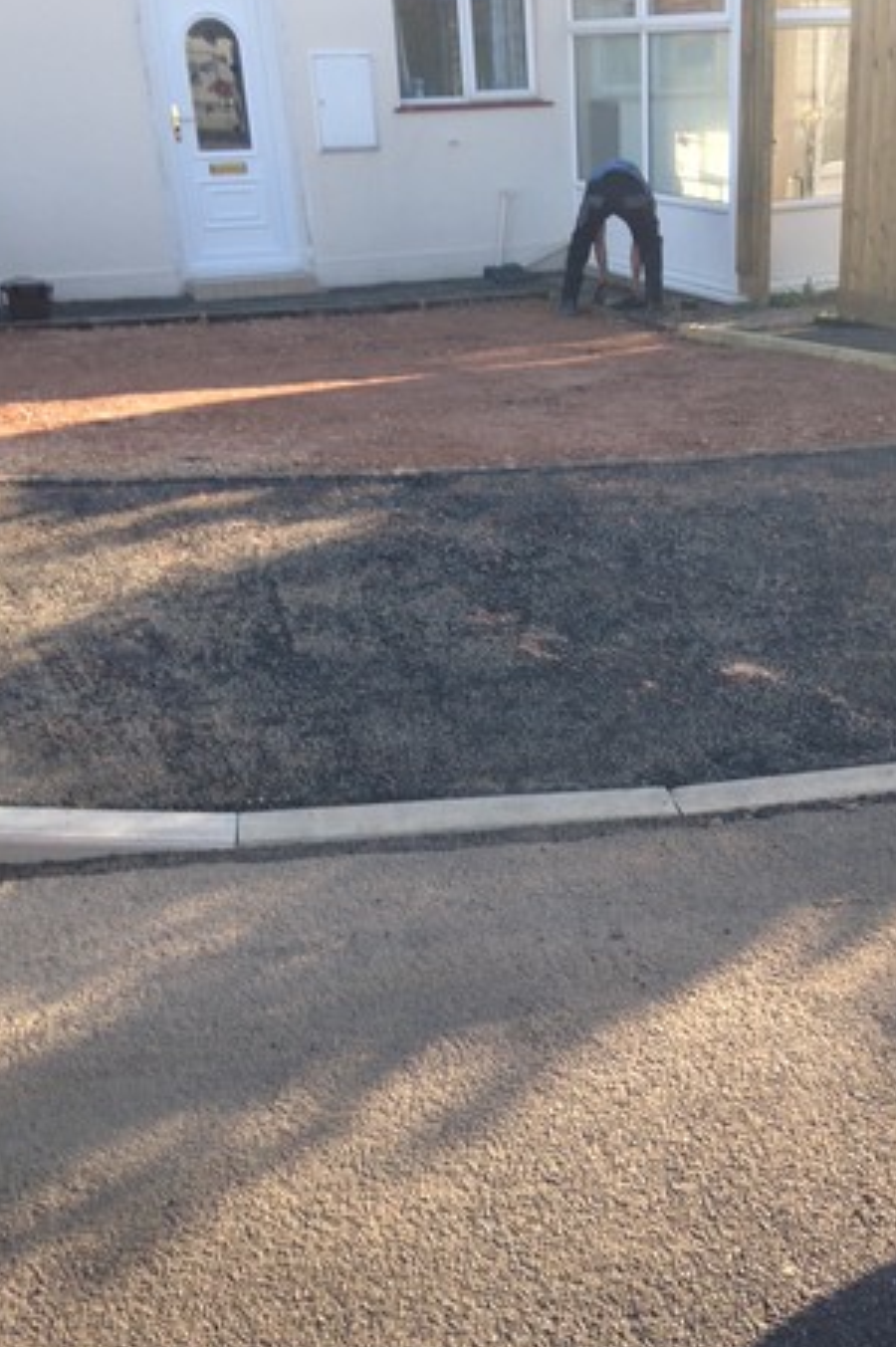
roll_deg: +4.2
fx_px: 1458
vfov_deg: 49.5
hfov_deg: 34.1
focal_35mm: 39
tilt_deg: -20.3
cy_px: 621
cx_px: 496
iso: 50
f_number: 2.4
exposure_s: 1/319
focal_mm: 4.12
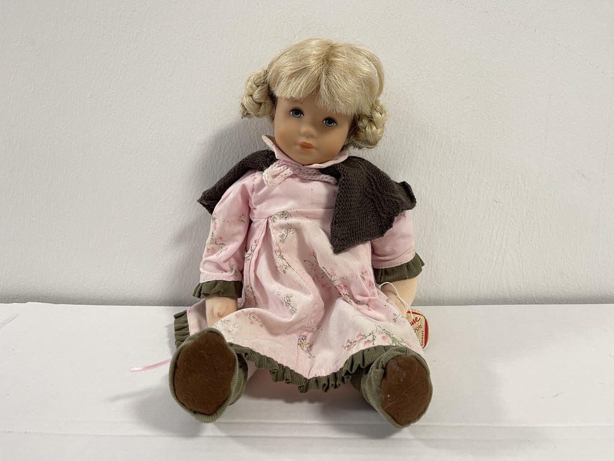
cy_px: 230
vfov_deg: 54.9
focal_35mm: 25
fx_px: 443
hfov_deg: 69.4
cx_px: 307
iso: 125
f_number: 1.6
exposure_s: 1/50
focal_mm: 5.1
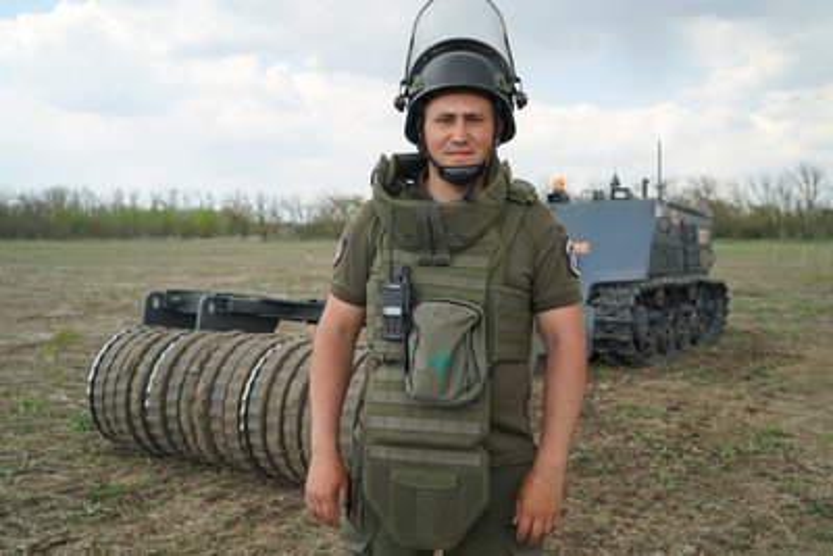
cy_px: 278
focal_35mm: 32
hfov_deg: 58.7
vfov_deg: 41.1
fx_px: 741
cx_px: 416
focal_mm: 32
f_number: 4.5
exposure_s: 1/320
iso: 100
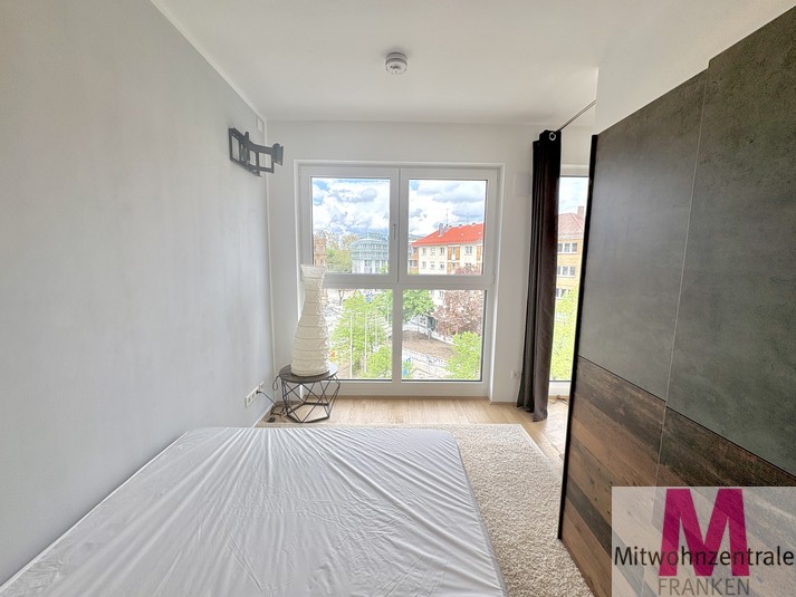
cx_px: 398
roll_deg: -1.0
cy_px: 298
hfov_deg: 102.1
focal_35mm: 14
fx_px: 322
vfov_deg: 85.7
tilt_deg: -6.7
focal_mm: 2.22
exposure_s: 1/341
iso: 64
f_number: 2.2
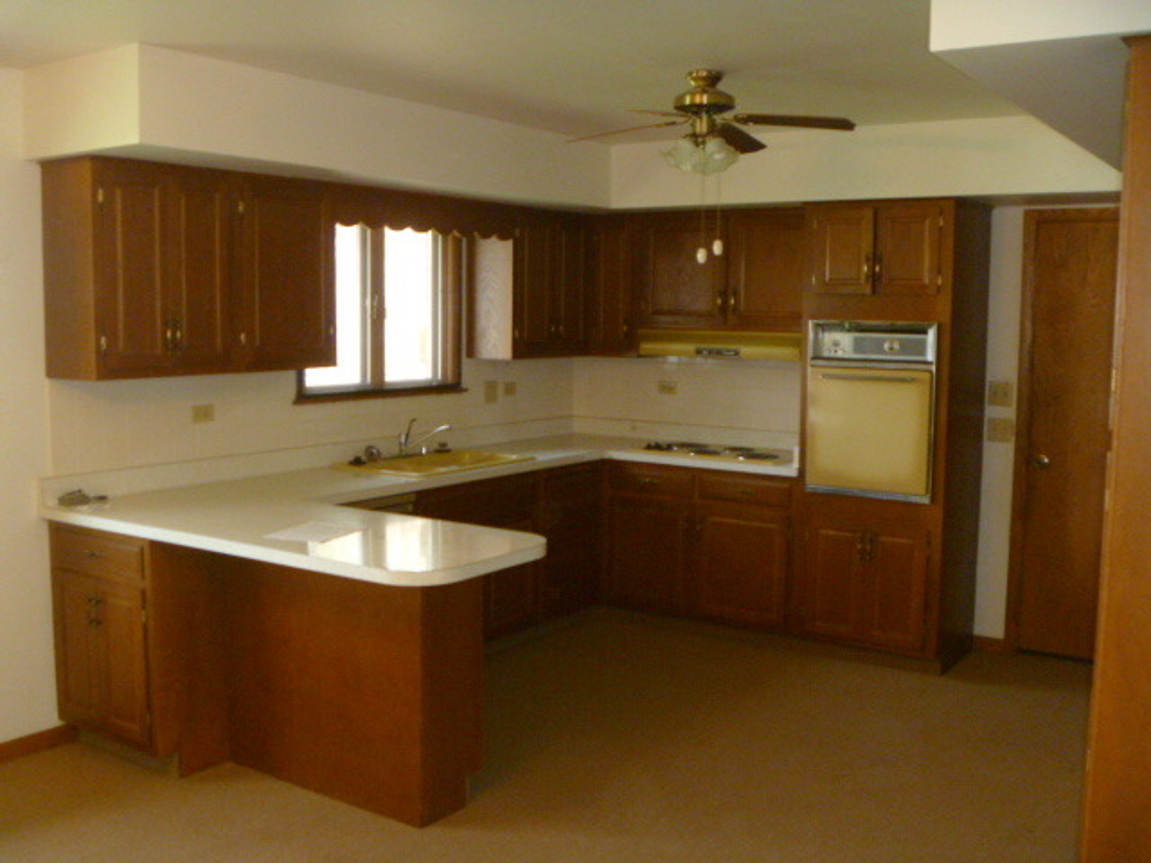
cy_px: 432
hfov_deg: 52.6
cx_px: 576
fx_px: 1164
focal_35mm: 35
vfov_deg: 40.7
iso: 400
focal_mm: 6.3
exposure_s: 1/30
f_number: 3.5
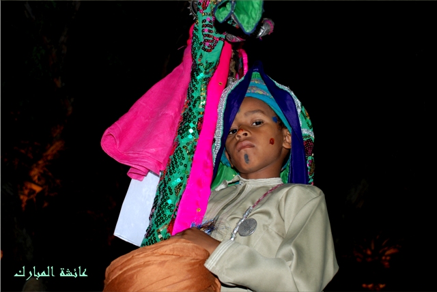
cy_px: 146
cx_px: 218
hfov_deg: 37.8
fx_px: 638
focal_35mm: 52
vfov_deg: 25.8
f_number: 4.5
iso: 200
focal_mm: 35
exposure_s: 1/60
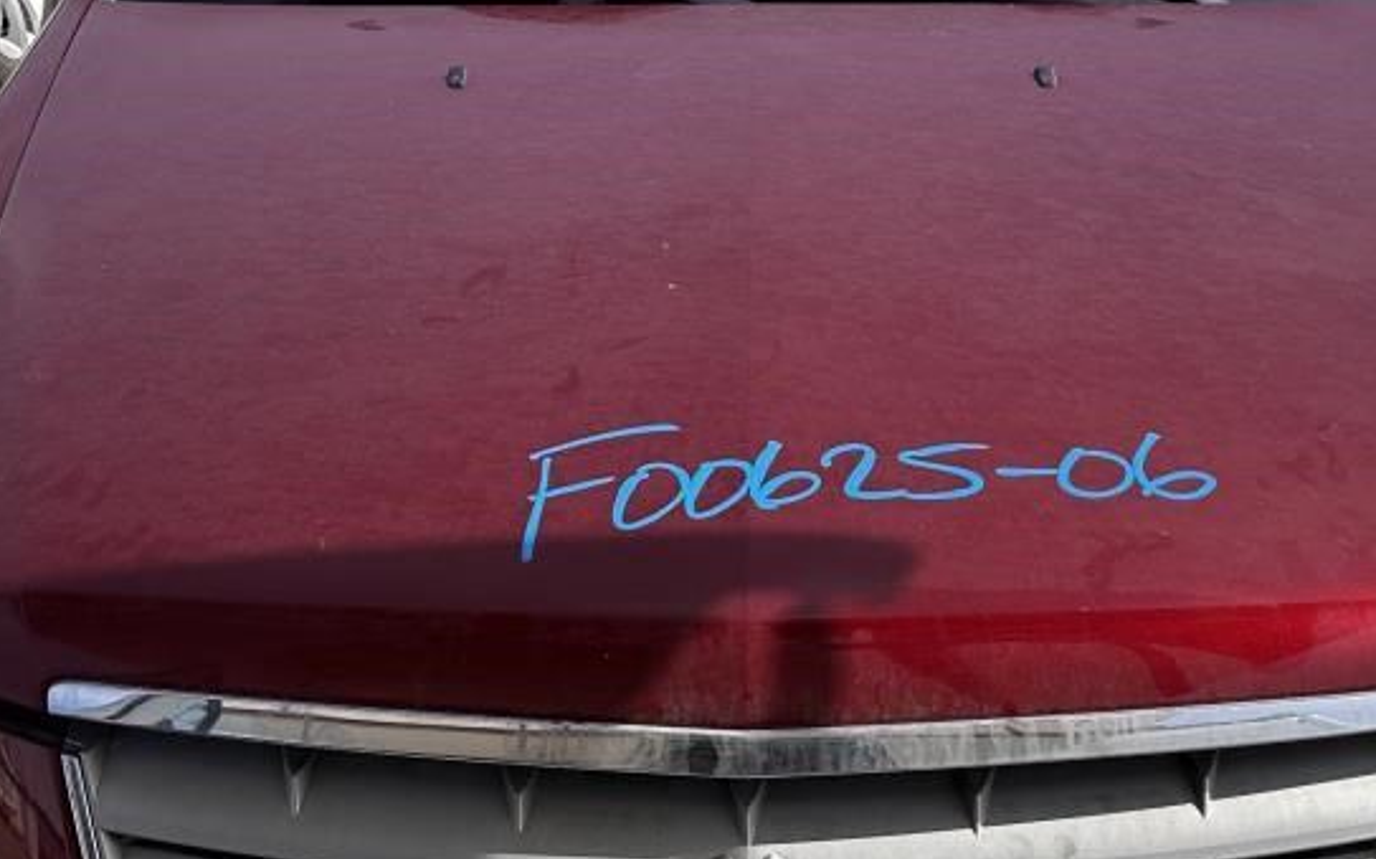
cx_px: 750
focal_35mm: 60
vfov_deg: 21.5
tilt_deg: -24.3
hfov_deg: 34.0
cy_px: 603
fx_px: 2249
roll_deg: +1.4
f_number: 1.78
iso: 80
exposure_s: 1/2882
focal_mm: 6.86
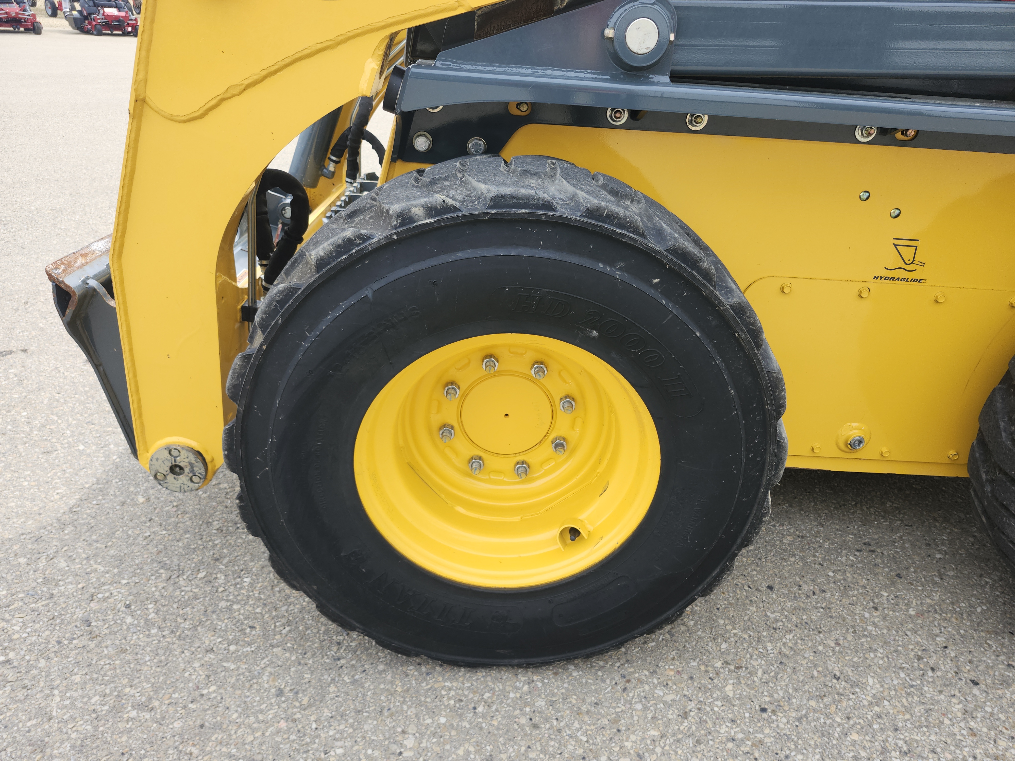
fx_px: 674
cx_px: 508
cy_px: 380
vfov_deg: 58.9
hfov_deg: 73.9
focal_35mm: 23
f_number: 1.8
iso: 25
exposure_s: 1/421
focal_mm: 5.54
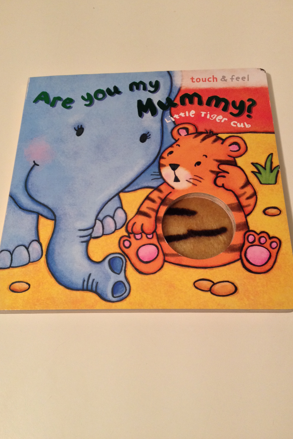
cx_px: 140
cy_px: 216
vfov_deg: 51.9
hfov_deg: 35.9
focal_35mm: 37
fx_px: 452
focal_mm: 4.28
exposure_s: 1/20
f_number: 2.4
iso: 160
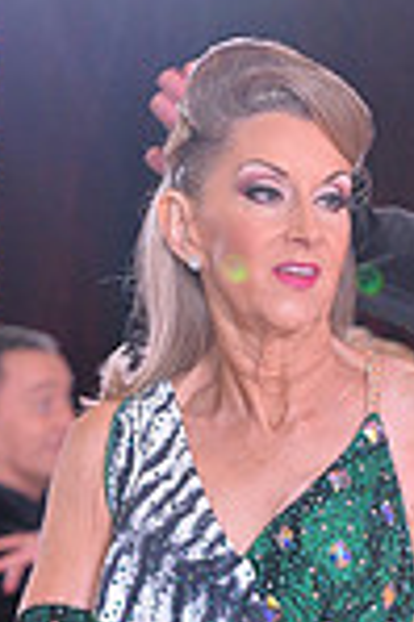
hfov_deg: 2.8
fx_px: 8420
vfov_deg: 4.2
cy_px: 797
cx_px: 542
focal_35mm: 487
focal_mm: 125
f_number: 5.6
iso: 2000
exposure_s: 1/200
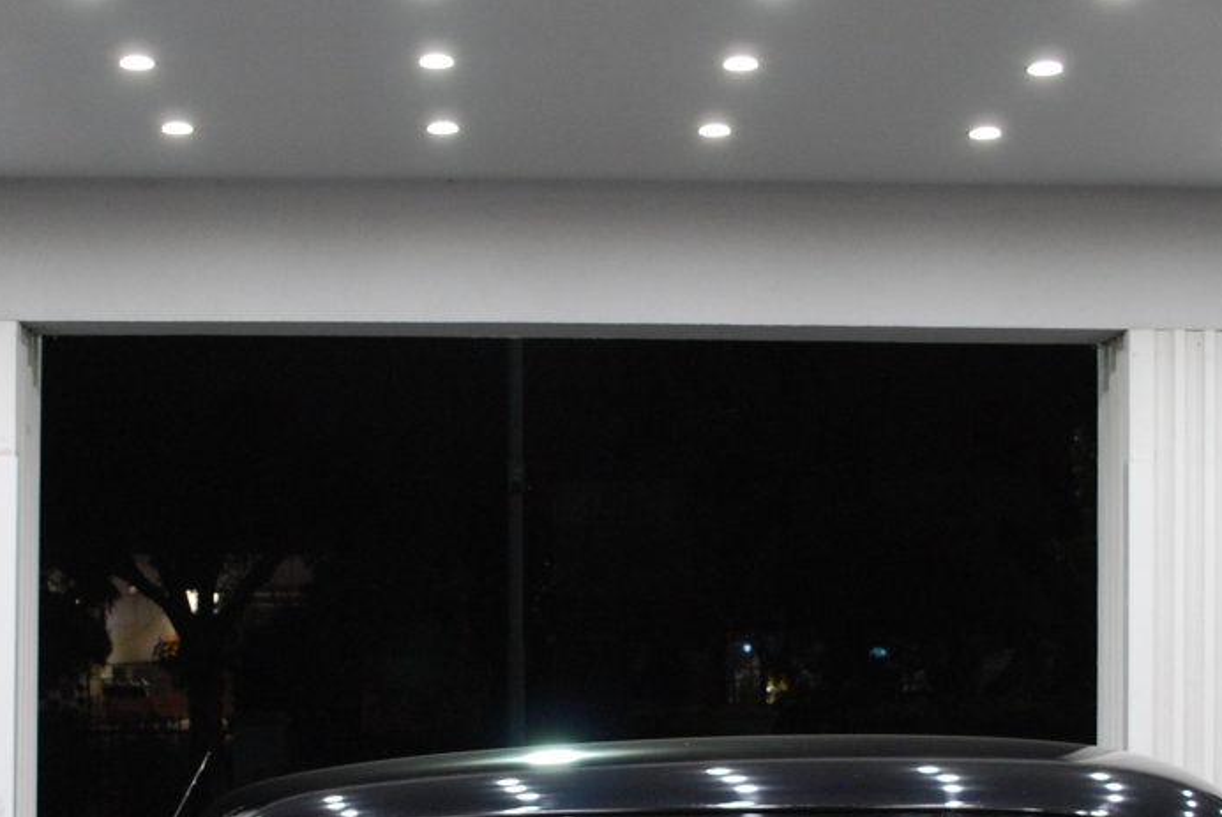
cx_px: 501
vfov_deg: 19.2
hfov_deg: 28.8
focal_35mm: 70
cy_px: 718
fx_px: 2379
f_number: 3.5
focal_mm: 18
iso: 500
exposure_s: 1/30
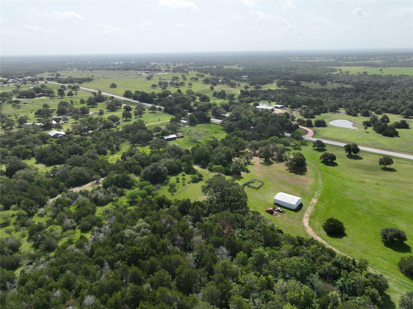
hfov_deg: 71.6
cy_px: 154
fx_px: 286
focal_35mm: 24
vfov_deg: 56.8
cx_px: 206
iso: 200
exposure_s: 1/2500
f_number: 2.8
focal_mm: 12.29
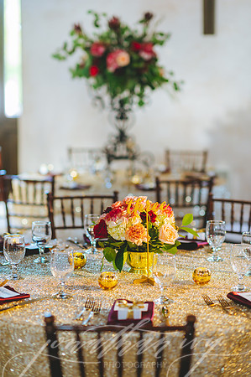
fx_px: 891
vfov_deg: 23.9
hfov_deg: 16.0
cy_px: 188
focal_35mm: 85
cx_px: 126
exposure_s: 1/160
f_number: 2
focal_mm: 85
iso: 640
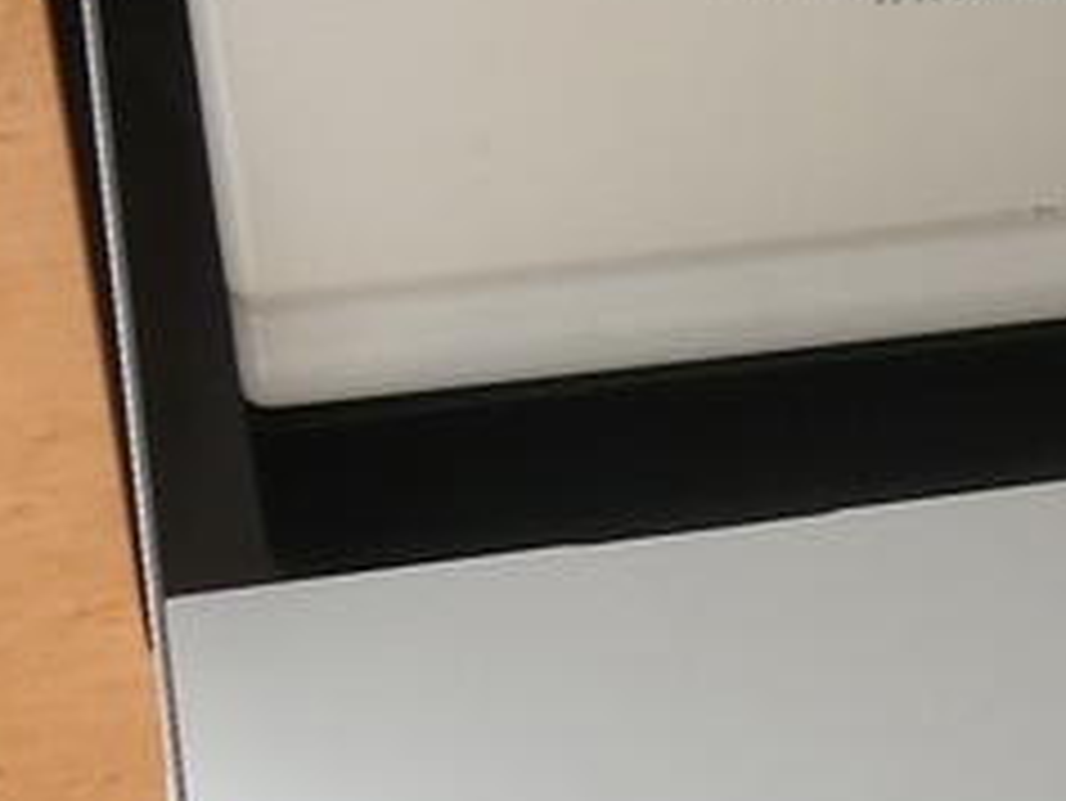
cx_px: 2038
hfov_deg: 11.2
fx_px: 4991
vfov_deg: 9.2
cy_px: 256
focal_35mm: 162
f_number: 3.3
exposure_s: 1/160
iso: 80
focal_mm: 4.3
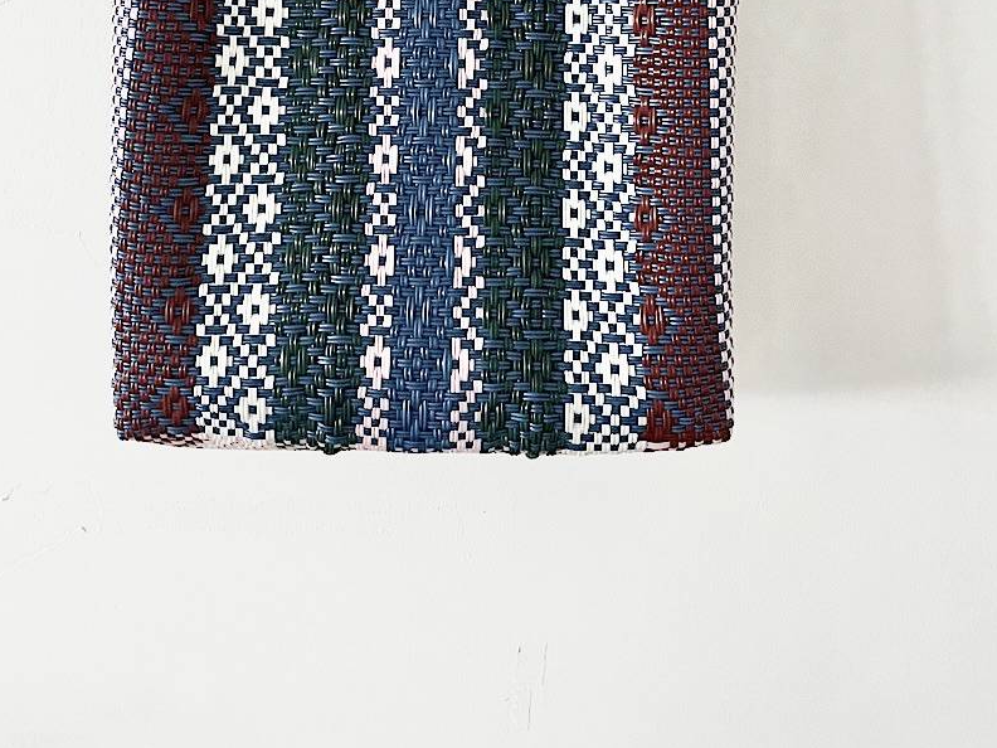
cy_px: -33
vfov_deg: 31.3
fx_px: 1210
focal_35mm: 42
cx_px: 417
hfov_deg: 44.6
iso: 500
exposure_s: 1/40
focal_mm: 5.1
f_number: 1.6
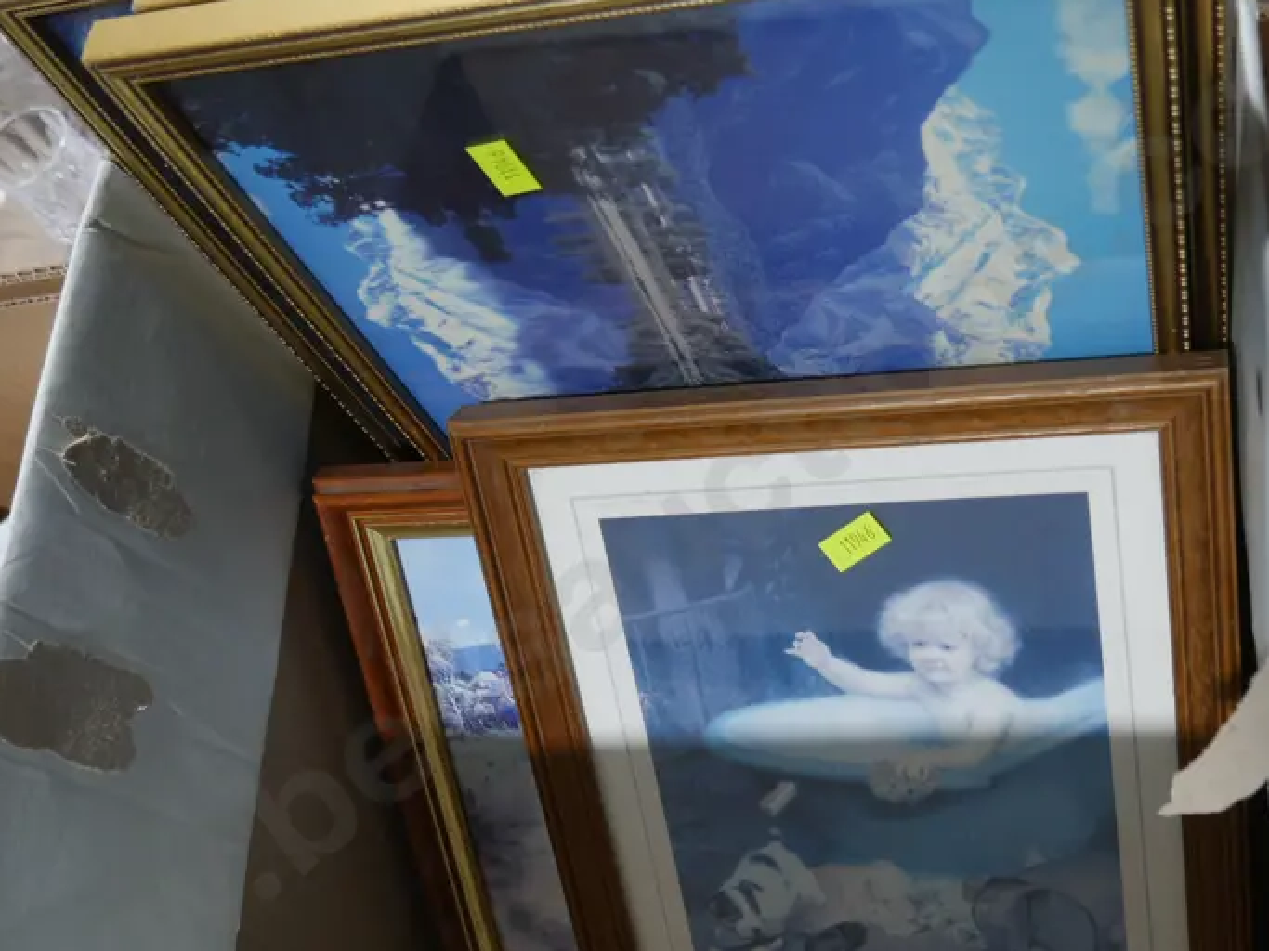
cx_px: 684
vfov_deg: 34.3
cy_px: 535
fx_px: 1539
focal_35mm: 42
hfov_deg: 44.8
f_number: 3.5
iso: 200
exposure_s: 1/80
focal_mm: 14
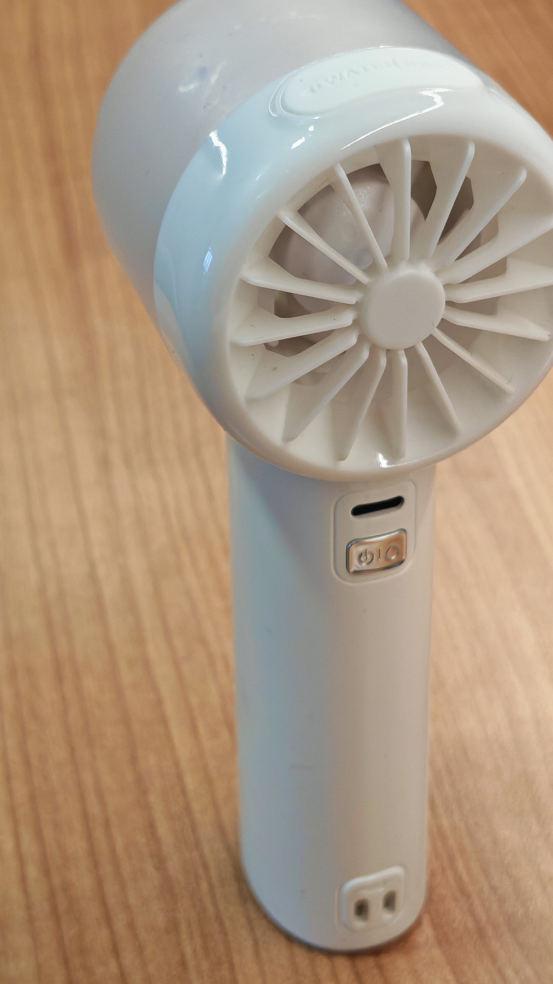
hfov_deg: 15.7
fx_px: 2008
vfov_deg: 27.5
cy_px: 472
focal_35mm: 77
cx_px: 321
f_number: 1.6
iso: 125
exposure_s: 1/100
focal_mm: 5.4
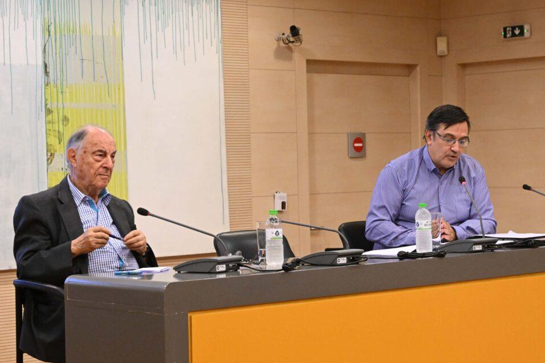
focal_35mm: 90
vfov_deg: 15.2
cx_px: 269
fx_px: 1362
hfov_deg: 22.6
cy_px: 192
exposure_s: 1/160
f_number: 5.6
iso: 4500
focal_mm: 56
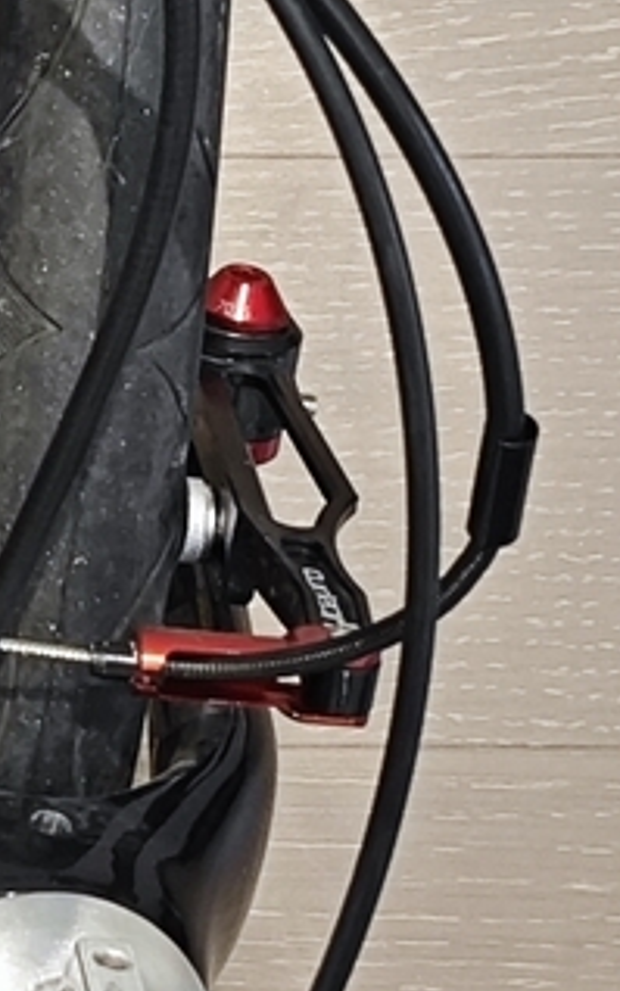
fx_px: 2485
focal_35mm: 92
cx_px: -679
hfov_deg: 12.3
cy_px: 421
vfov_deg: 22.5
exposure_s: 1/69.4
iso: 320
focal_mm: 5.43
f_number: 1.8
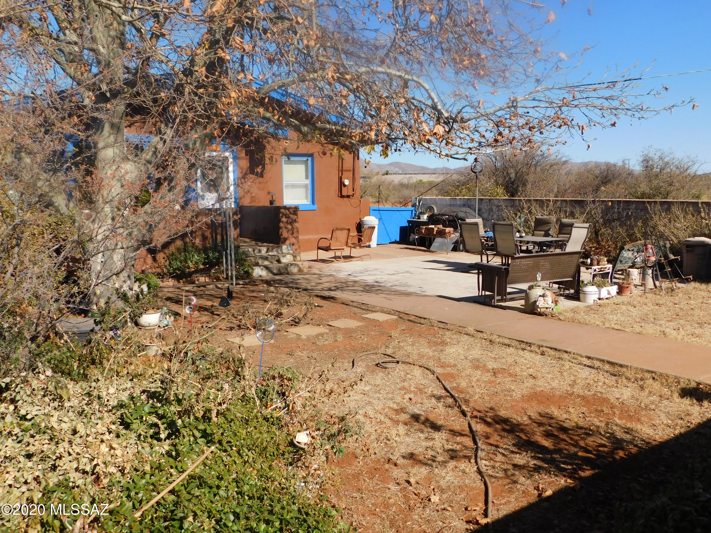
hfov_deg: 60.0
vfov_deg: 46.8
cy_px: 266
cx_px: 356
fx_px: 616
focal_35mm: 30
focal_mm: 5.3
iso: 125
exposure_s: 1/400
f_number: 6.4
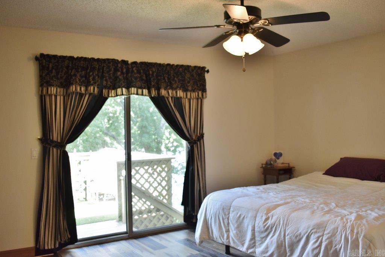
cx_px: 192
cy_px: 128
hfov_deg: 55.1
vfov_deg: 38.4
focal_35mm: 34
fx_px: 369
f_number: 4
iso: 720
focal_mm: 23
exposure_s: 1/60
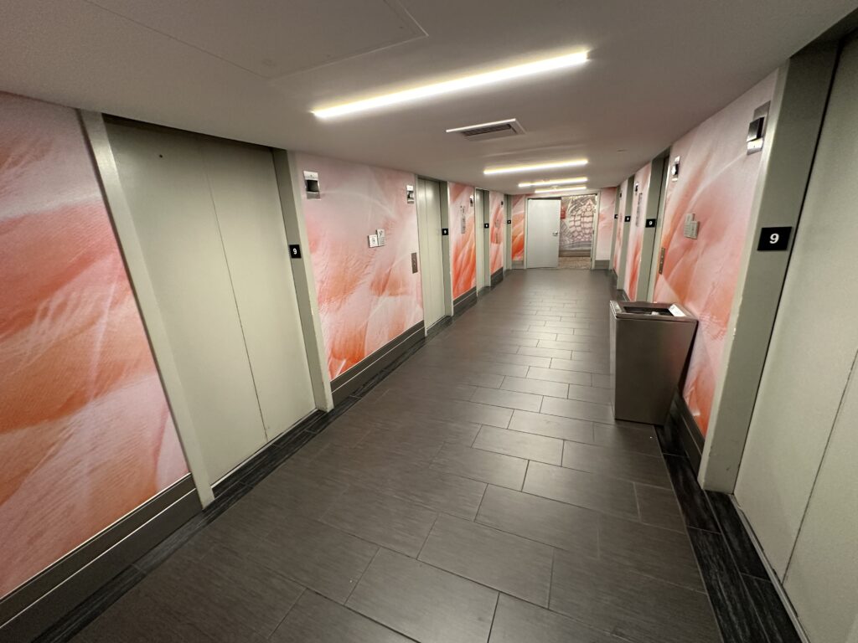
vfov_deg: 85.7
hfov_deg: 102.1
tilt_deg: -19.0
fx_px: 347
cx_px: 429
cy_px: 322
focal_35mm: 14
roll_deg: +3.8
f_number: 2.2
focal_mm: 2.22
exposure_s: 1/60
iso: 400
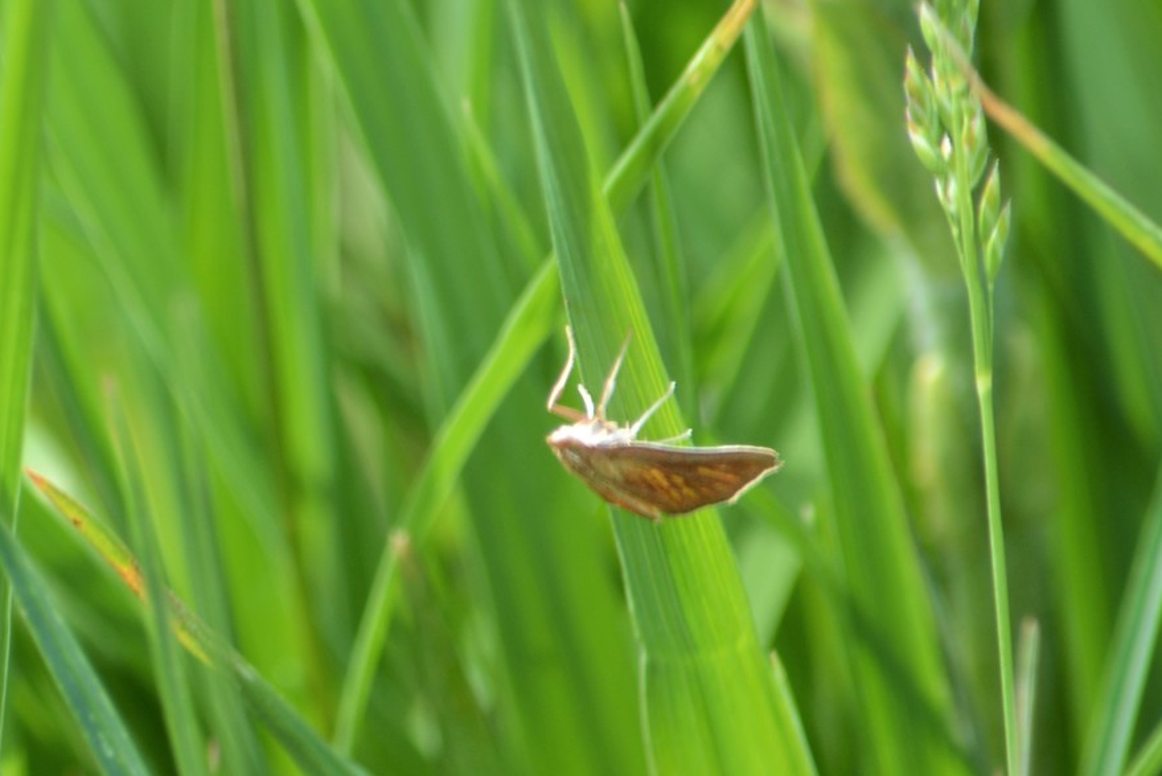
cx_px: 609
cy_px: 374
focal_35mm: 491
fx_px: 15855
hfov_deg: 4.2
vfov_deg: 2.8
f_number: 8
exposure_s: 1/125
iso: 140
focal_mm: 300
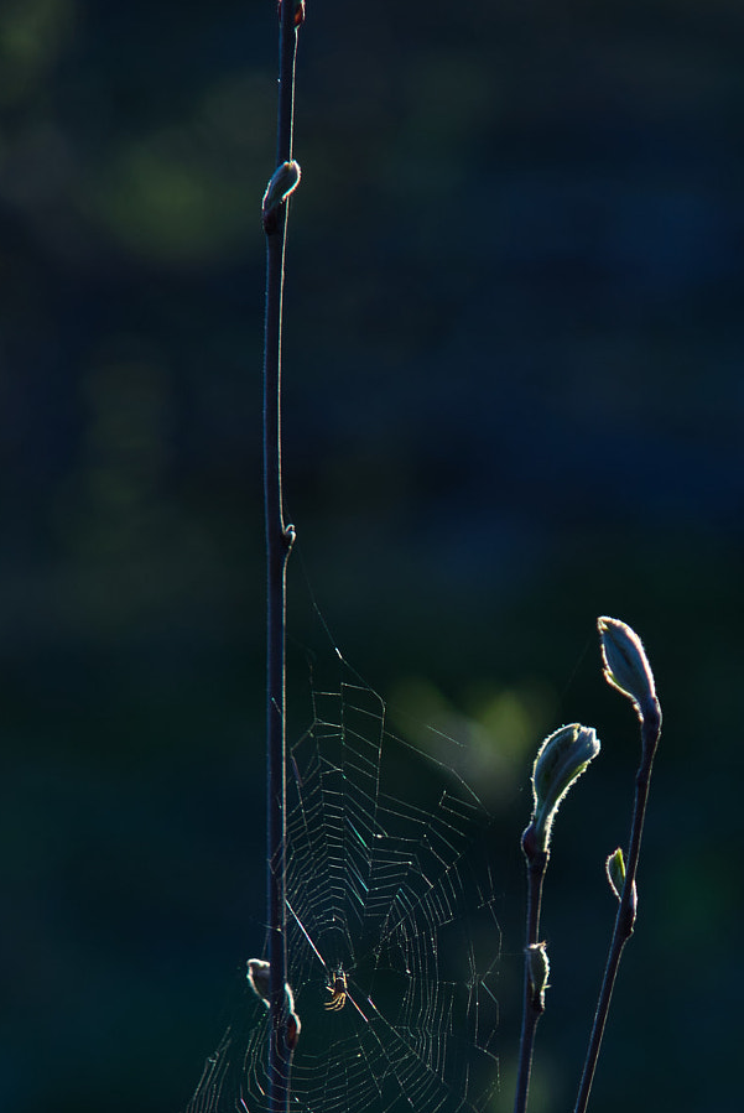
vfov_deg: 6.1
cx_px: 564
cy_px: 831
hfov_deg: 4.0
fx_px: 10519
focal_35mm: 340
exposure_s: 1/40
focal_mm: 191
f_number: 6.3
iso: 100
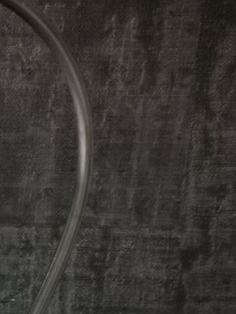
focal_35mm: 90
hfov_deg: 15.8
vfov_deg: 20.5
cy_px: 362
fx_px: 817
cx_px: -49
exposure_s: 1/25
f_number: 1.8
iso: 1000
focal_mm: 5.58
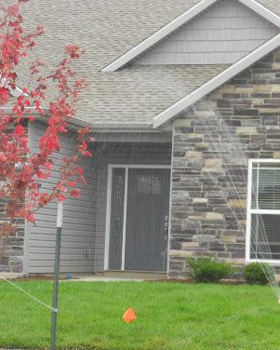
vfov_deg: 17.8
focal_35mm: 108
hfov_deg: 14.2
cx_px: 213
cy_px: 185
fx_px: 1118
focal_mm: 11.7
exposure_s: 1/40
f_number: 5.3
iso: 80
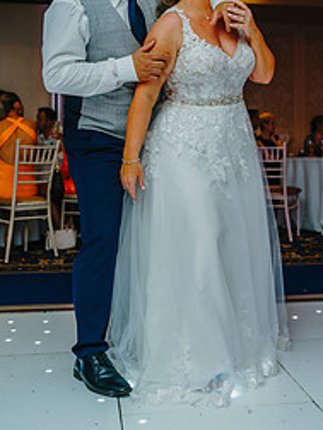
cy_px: 135
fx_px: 597
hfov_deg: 30.2
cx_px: 190
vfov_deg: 39.1
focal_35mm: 48
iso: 1600
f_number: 2.8
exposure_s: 1/200
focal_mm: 28
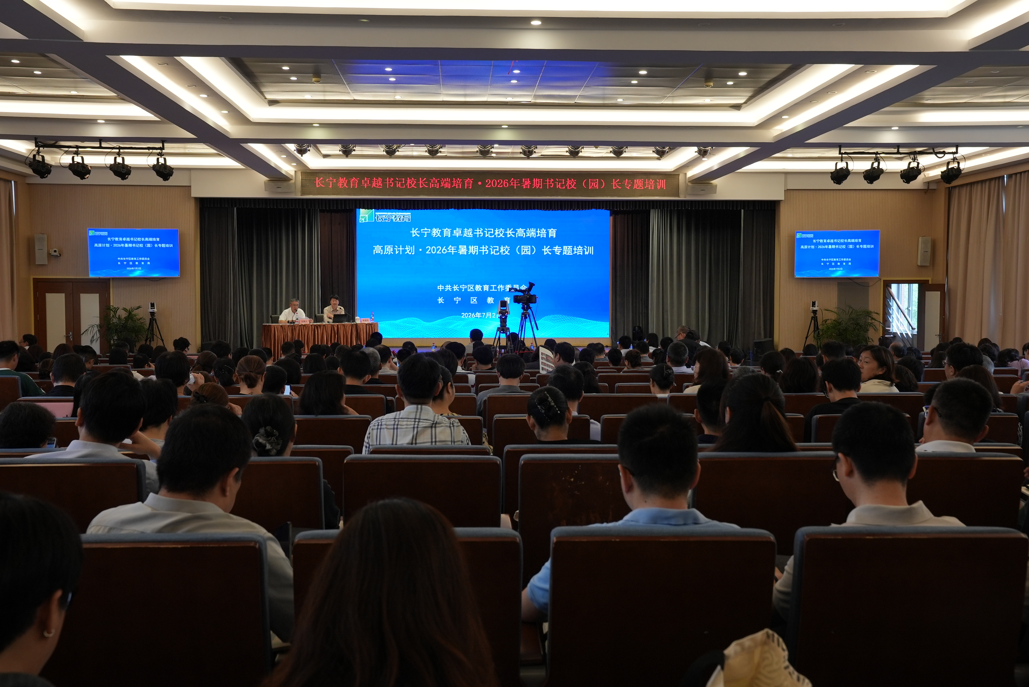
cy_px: 344
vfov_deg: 36.0
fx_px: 1058
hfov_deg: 51.9
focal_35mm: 37
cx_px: 514
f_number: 8
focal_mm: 37
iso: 1000
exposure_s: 1/50
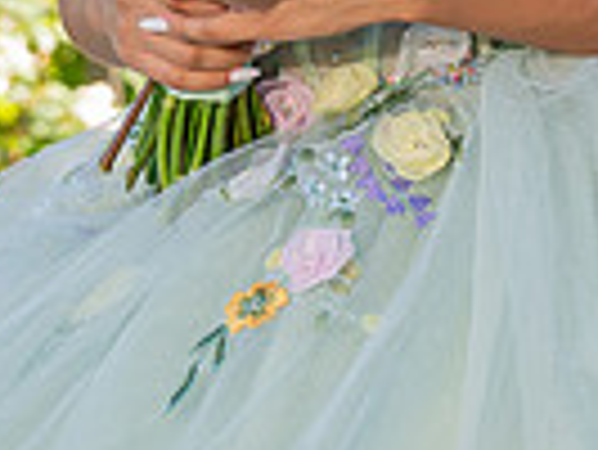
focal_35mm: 361
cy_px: -398
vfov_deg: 4.1
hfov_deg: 5.5
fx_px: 6242
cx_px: 342
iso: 200
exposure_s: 1/200
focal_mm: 86
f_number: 5
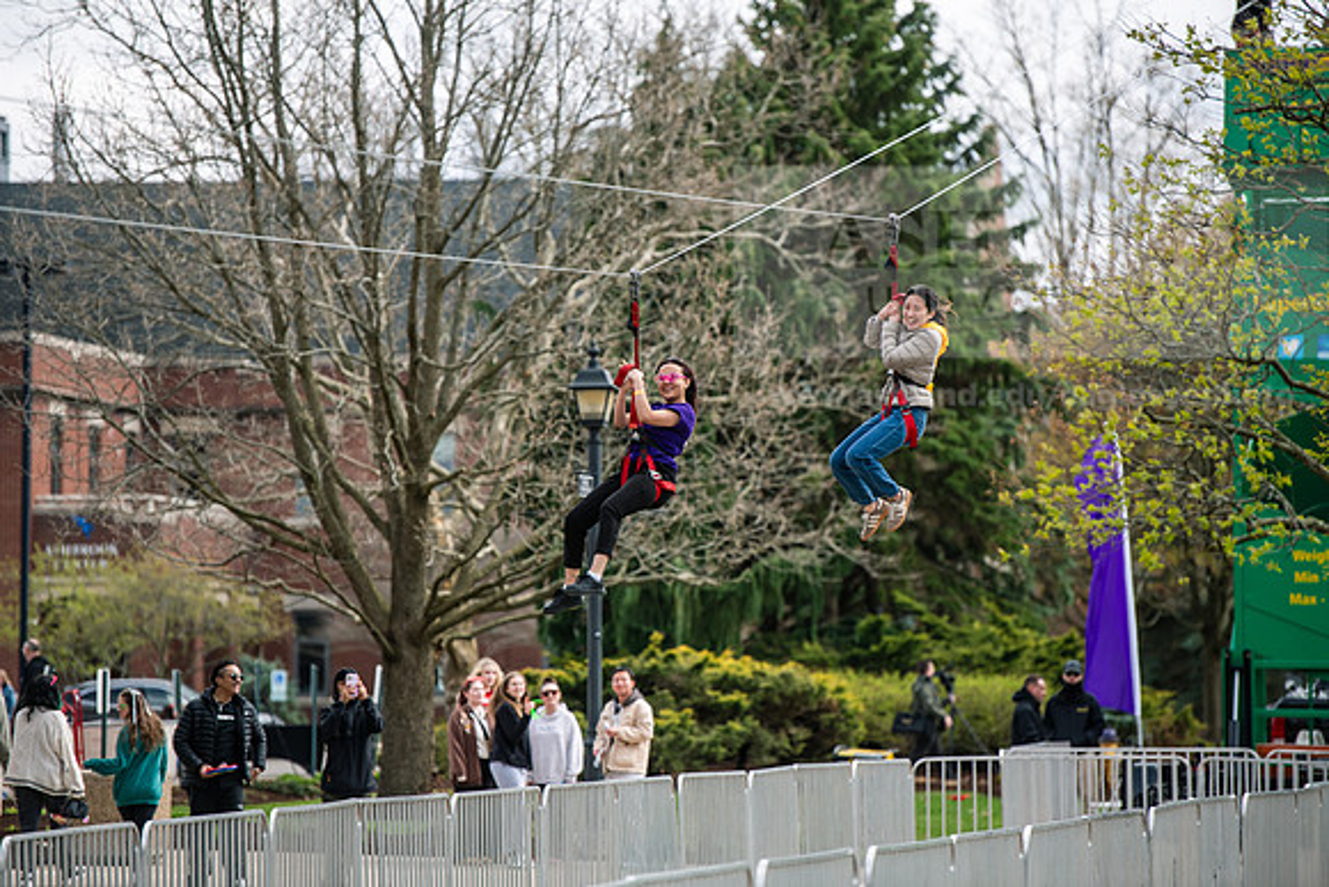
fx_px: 7015
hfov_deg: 10.8
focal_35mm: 190
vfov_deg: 7.2
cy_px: 444
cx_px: 664
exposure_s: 1/1000
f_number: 3.5
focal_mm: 190
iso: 160
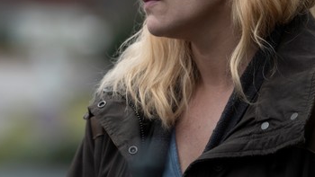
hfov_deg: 5.5
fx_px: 3266
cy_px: 4
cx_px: 109
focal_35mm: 391
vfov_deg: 3.1
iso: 800
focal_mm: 211
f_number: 4
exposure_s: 1/250
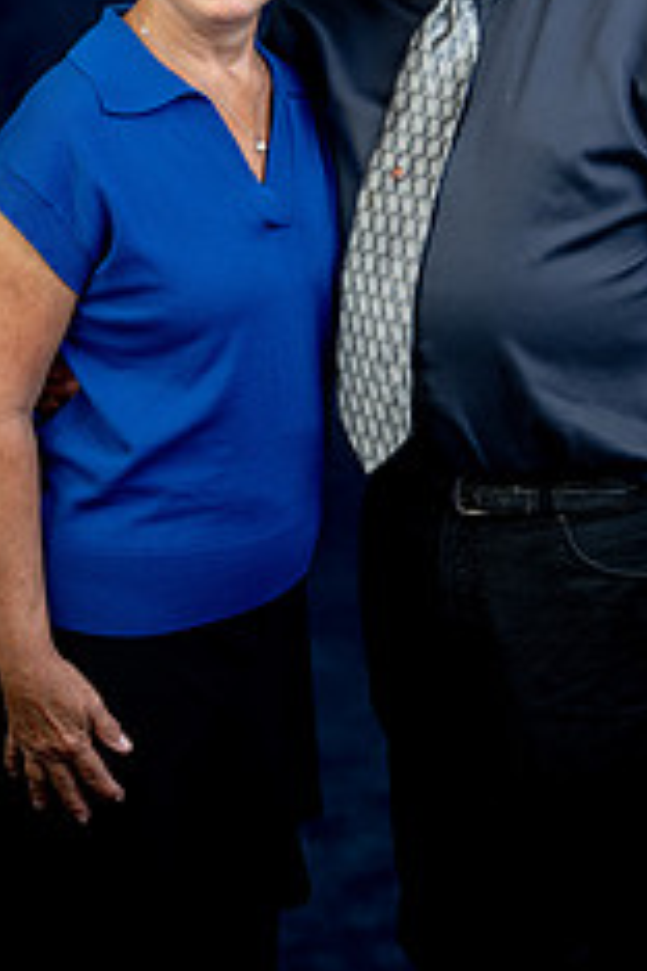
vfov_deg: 27.4
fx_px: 1968
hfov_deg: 18.7
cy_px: 278
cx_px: 382
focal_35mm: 73
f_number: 4.5
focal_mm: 38
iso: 200
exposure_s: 1/200
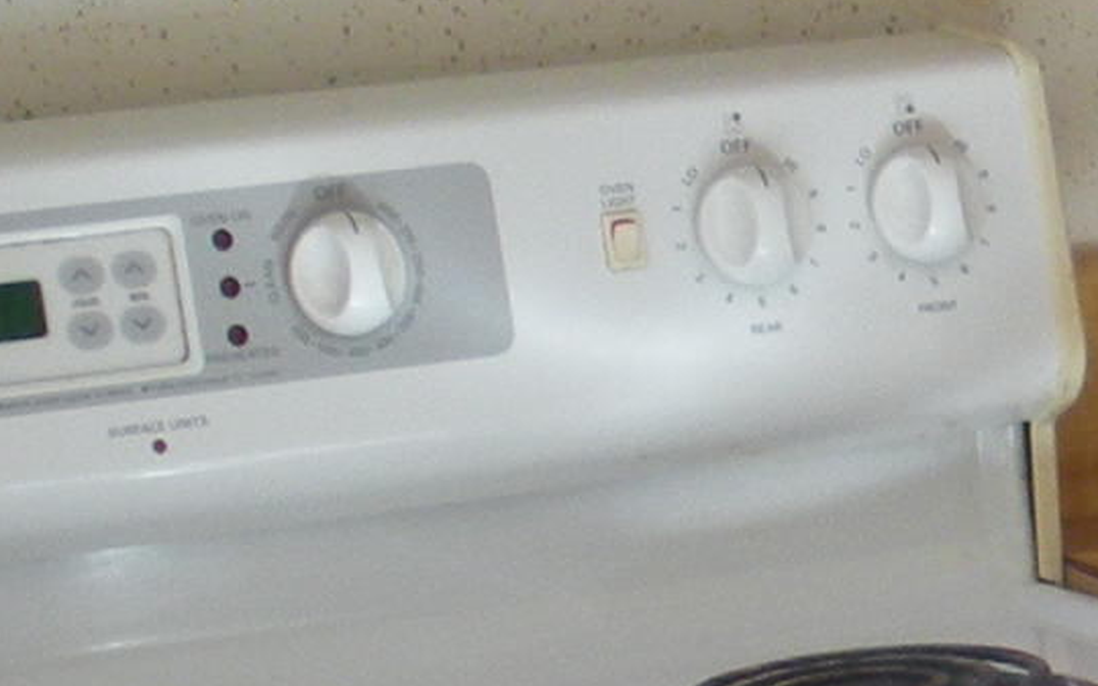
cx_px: 1880
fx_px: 6193
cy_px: 425
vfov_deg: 6.3
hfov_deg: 9.7
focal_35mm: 207
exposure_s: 1/50.1
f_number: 3.5
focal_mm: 6.3
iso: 125
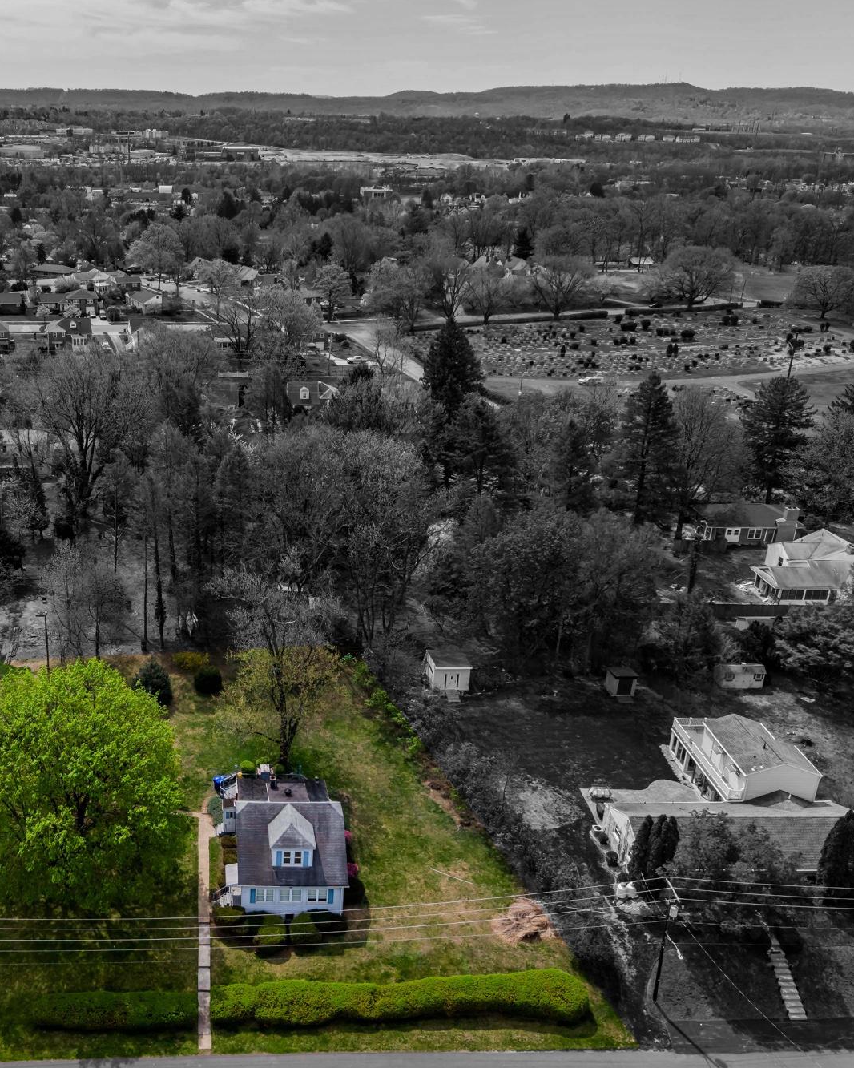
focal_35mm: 36
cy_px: 550
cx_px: 203
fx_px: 1138
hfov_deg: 39.9
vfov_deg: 50.3
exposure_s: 1/2500
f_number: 1.8
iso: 100
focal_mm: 8.67
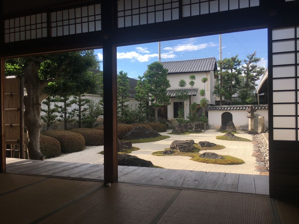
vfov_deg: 48.2
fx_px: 250
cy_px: 112
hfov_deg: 61.7
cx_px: 150
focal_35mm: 29
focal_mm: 4.15
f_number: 2.2
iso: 25
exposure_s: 1/874
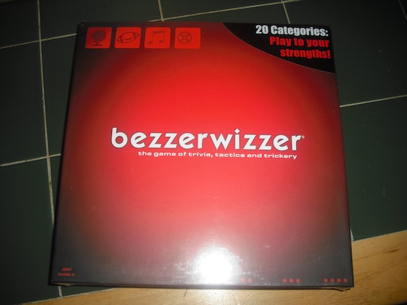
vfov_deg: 37.7
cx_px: 204
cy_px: 152
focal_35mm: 38
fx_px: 447
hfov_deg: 49.0
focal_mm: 6.2
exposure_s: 1/60
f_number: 2.8
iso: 64
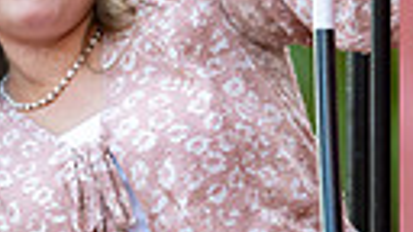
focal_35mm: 742
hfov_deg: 2.9
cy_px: 258
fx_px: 8126
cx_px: 74
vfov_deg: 1.6
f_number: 1.8
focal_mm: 135
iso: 250
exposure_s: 1/400
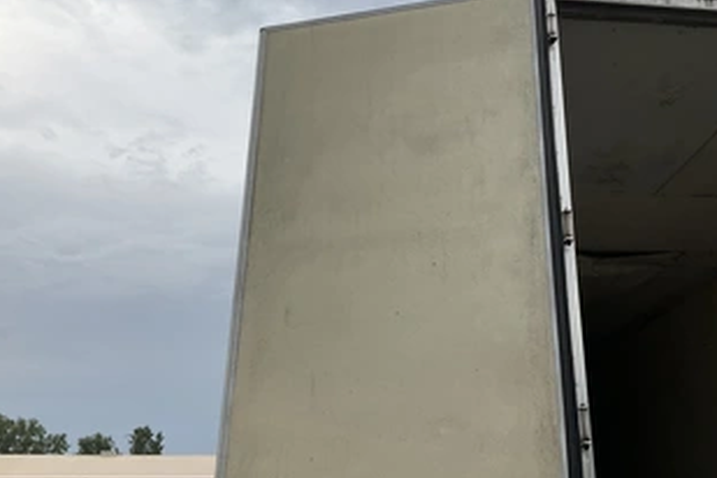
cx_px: 415
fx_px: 777
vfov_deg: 34.1
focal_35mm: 39
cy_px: 197
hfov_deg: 49.4
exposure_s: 1/657
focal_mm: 3
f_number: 1.8
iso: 25
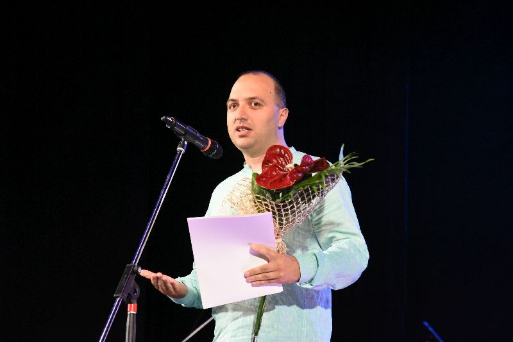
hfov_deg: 17.1
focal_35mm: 120
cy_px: 171
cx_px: 256
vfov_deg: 11.4
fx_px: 1710
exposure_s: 1/160
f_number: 8
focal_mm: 120
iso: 3200
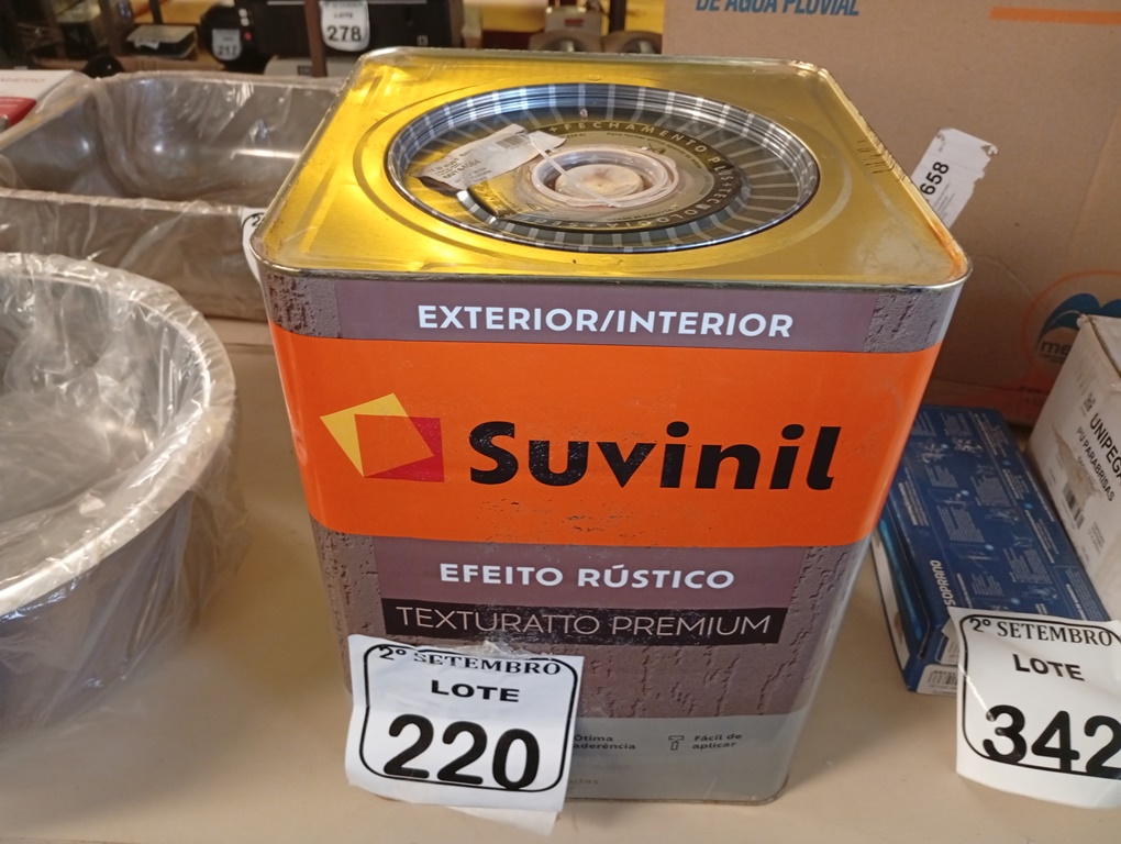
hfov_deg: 65.2
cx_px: 560
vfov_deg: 51.5
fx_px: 876
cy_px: 422
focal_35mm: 27
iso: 1042
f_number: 1.8
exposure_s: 1/20
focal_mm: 3.98
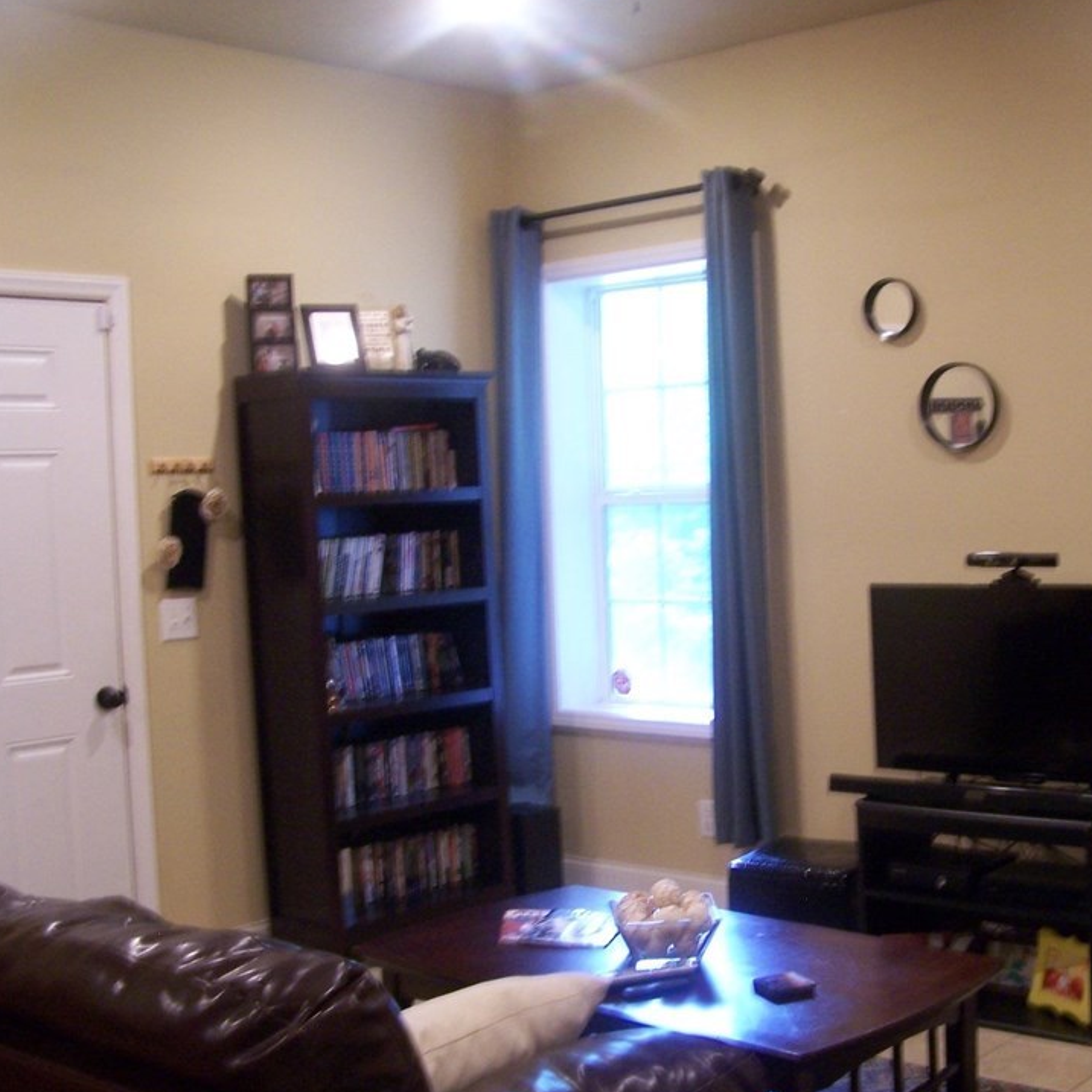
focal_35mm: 48
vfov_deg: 35.4
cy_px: 567
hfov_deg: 35.2
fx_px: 1713
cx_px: 676
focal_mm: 6.3
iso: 140
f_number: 2.8
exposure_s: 1/10
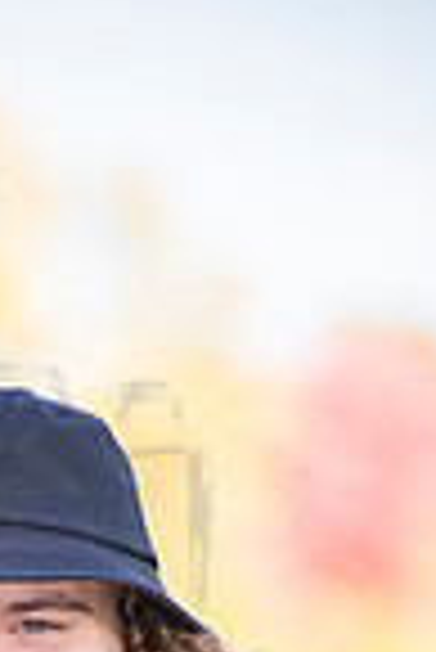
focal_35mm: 620
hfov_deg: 2.2
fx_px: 11236
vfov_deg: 3.3
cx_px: 13
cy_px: 962
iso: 640
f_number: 5.6
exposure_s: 1/1000
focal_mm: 200
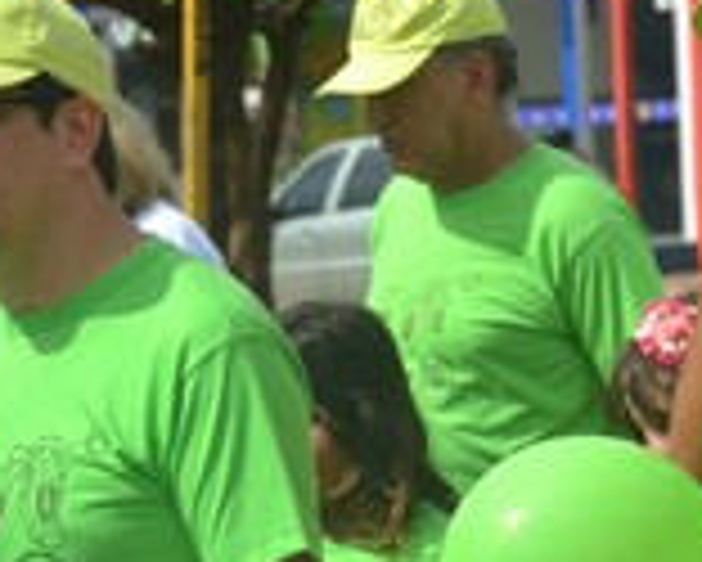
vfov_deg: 5.5
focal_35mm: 284
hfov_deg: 6.8
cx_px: 738
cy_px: 175
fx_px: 5904
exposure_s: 1/500
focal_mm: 70
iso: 100
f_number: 5.6
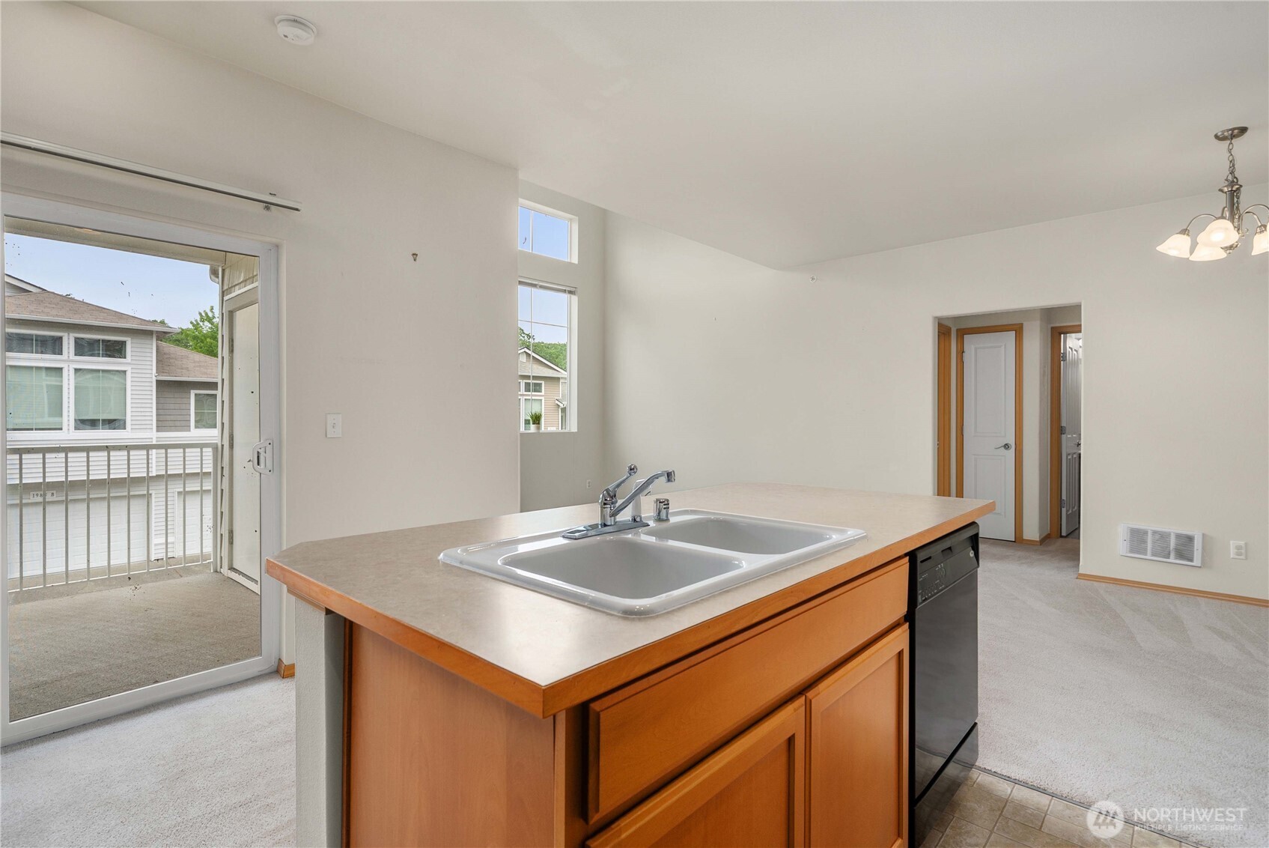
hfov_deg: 93.2
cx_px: 634
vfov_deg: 70.5
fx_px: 600
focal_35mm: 17
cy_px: 424
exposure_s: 1/25
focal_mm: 17
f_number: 7.1
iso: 1000
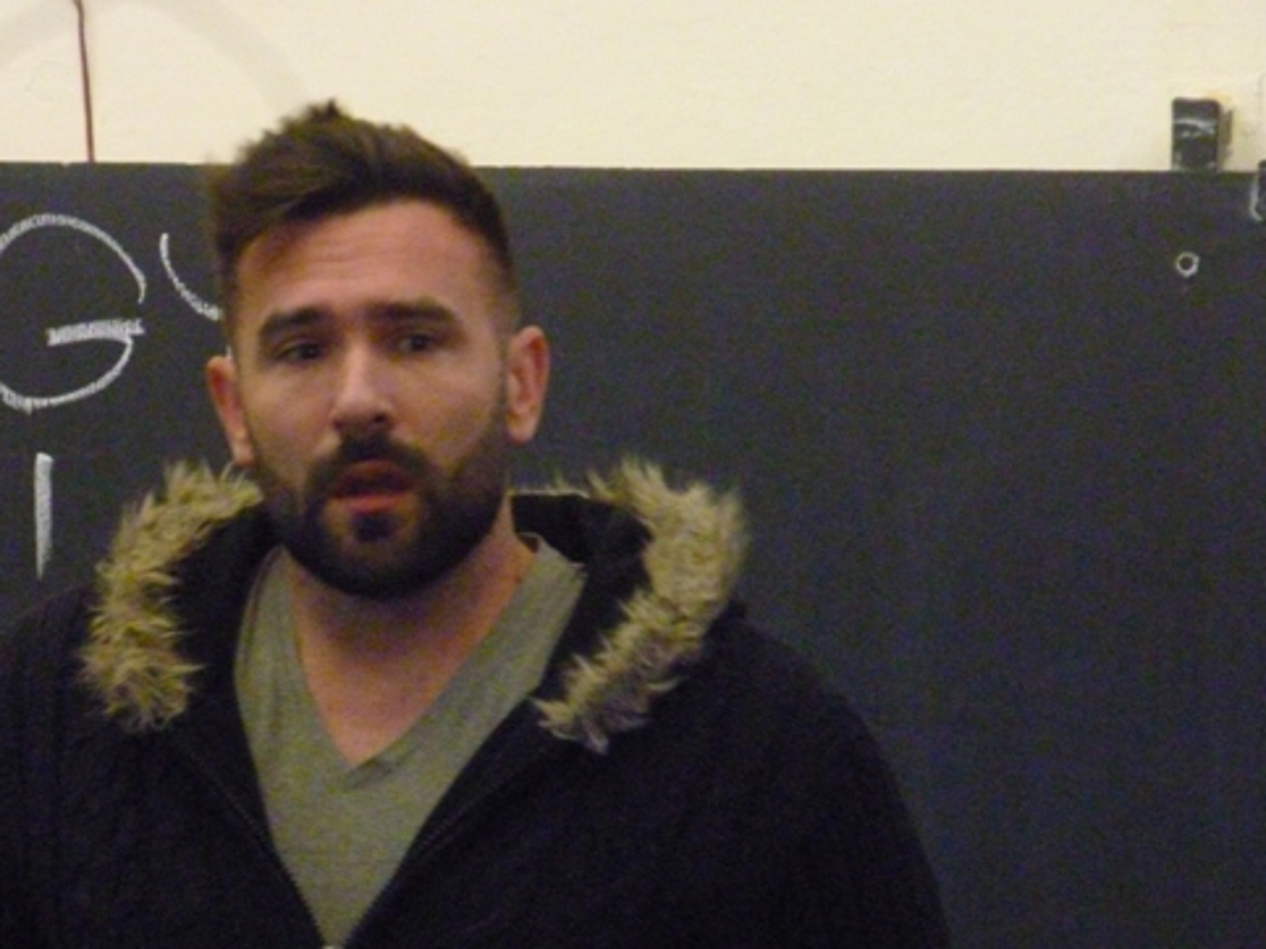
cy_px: 545
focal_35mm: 301
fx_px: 11006
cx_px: 511
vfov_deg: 4.9
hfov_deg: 6.6
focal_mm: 40.5
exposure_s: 1/60
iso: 1000
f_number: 5.9
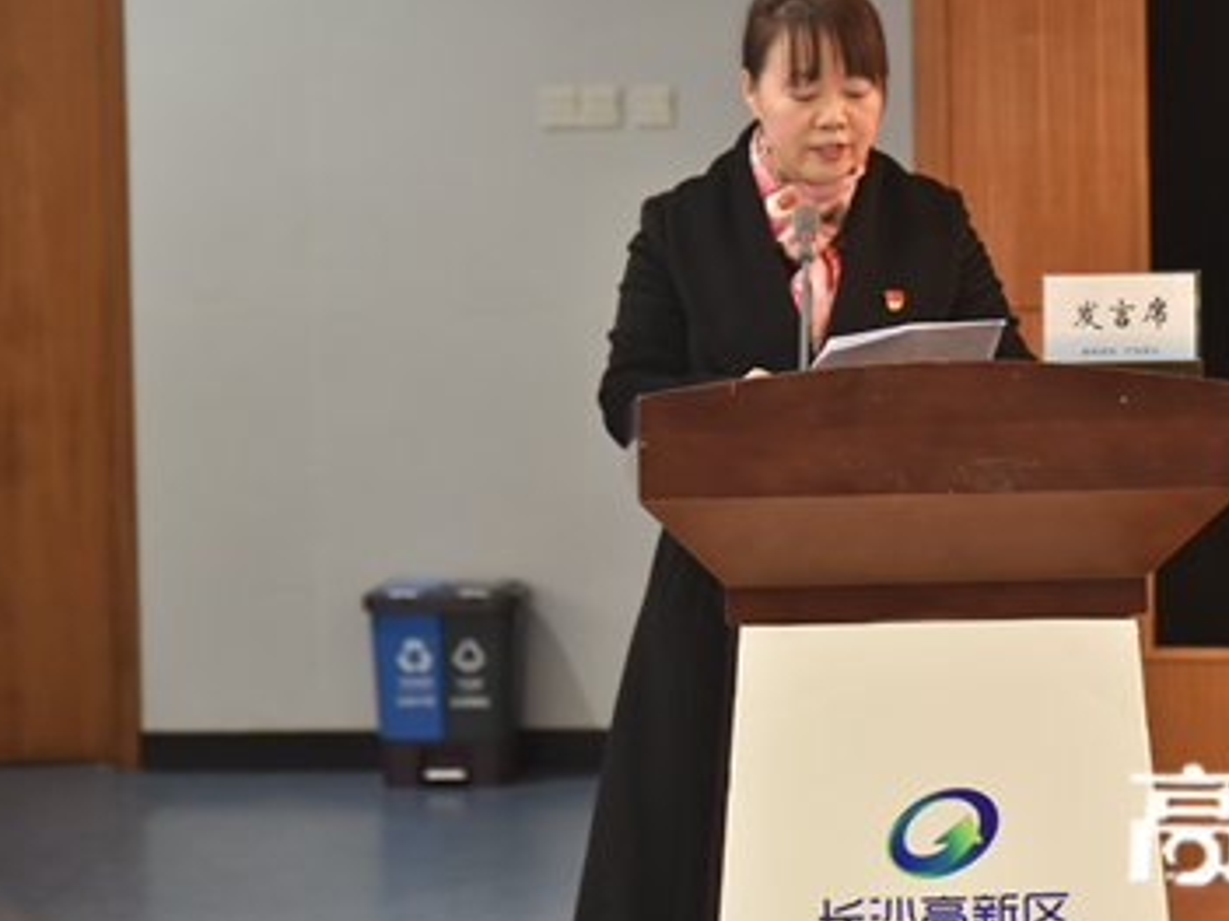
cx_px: 844
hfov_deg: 14.4
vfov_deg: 10.8
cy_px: 350
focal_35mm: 137
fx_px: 4862
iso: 1250
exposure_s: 1/80
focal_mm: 100
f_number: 4
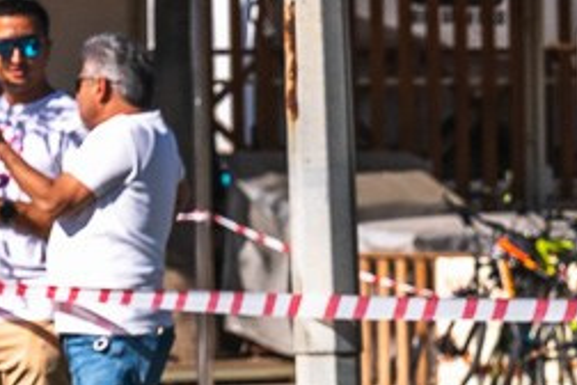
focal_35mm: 518
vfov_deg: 2.6
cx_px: 1204
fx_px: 8302
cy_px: 643
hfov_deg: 3.9
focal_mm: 102
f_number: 7.1
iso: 320
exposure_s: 1/2500
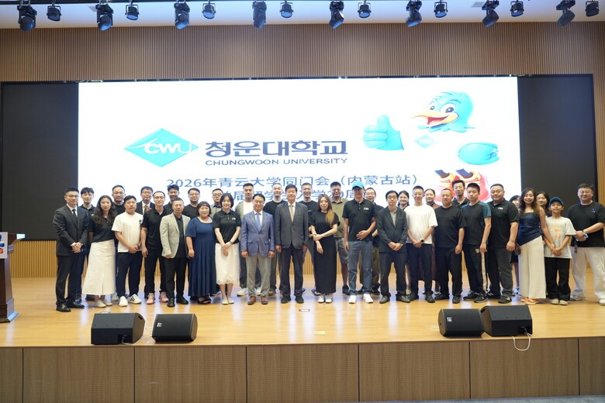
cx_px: 302
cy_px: 202
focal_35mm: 24
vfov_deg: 53.1
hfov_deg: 73.7
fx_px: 403
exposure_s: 1/100
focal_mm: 24
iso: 2500
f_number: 5
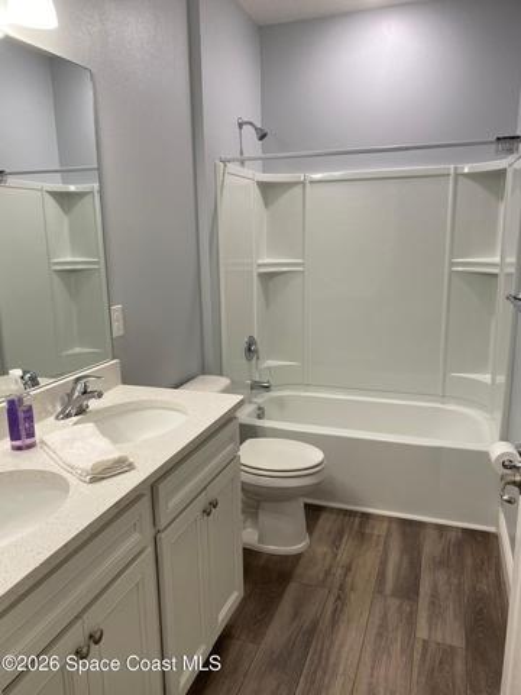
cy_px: 348
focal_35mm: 26
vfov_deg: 67.3
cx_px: 260
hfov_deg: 53.1
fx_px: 522
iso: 125
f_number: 1.8
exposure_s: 1/120
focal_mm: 4.25
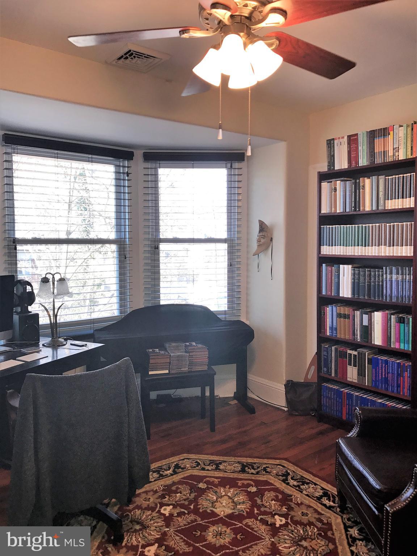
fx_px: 450
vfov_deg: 63.4
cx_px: 208
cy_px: 278
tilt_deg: -1.8
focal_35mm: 28
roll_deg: -0.8
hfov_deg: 49.7
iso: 20
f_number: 1.8
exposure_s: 1/60
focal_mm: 3.99
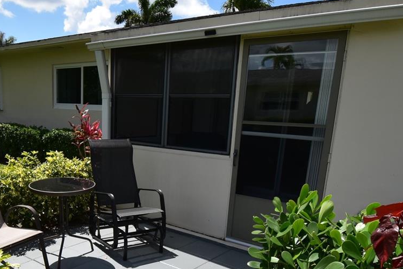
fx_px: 358
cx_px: 132
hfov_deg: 57.3
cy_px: 211
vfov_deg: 39.7
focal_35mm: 32
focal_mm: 10
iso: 400
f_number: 11
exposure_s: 1/500
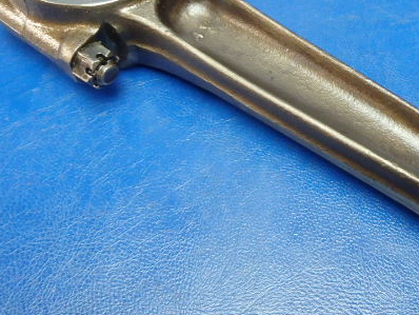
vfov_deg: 31.8
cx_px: 287
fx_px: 545
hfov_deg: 41.4
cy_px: 88
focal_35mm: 45
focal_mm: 5
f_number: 3.9
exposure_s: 1/30
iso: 1000
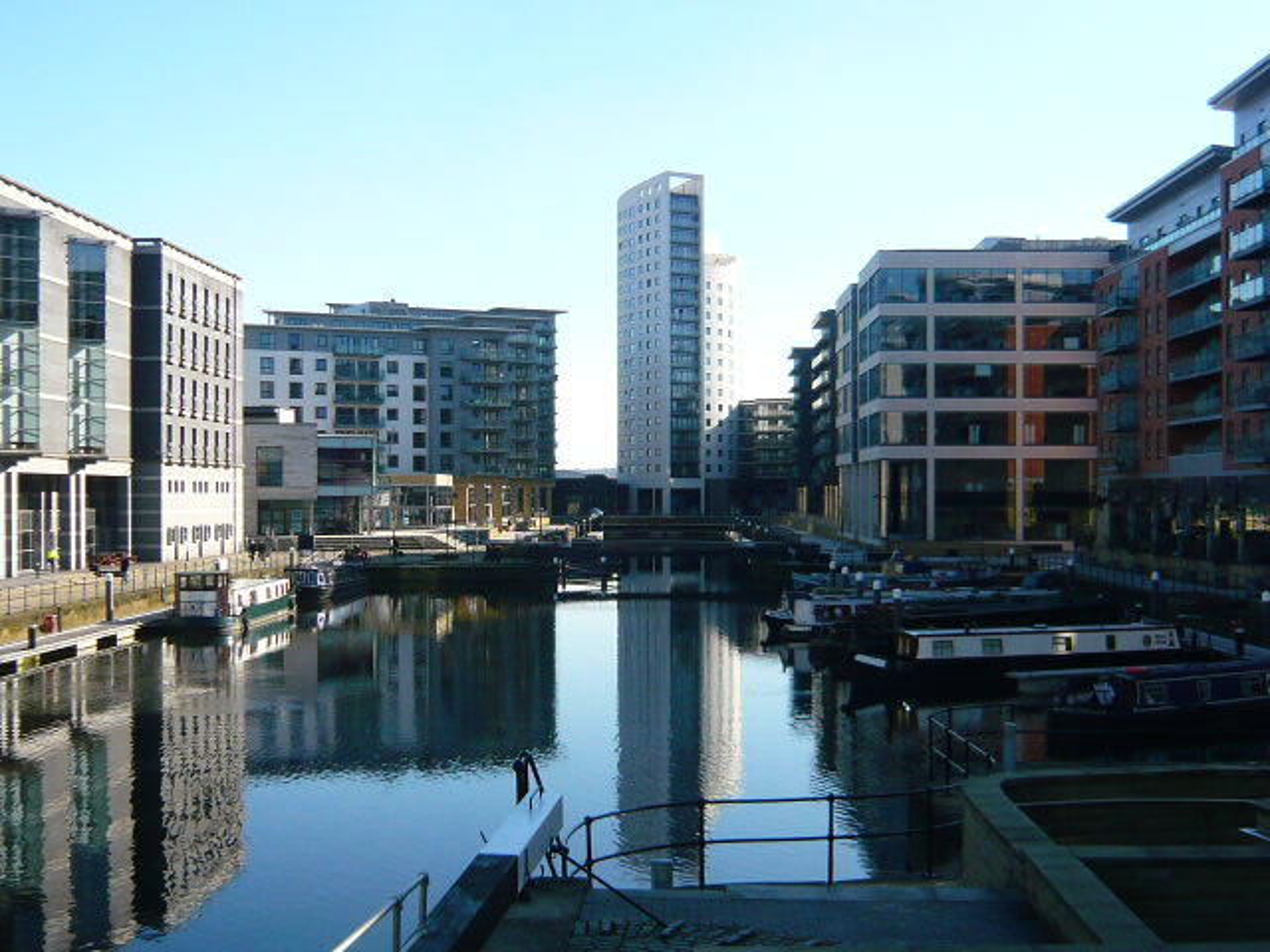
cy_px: 476
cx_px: 635
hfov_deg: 42.9
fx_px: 1614
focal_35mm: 44
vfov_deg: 32.9
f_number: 2.8
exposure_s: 1/800
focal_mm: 4.6
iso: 100
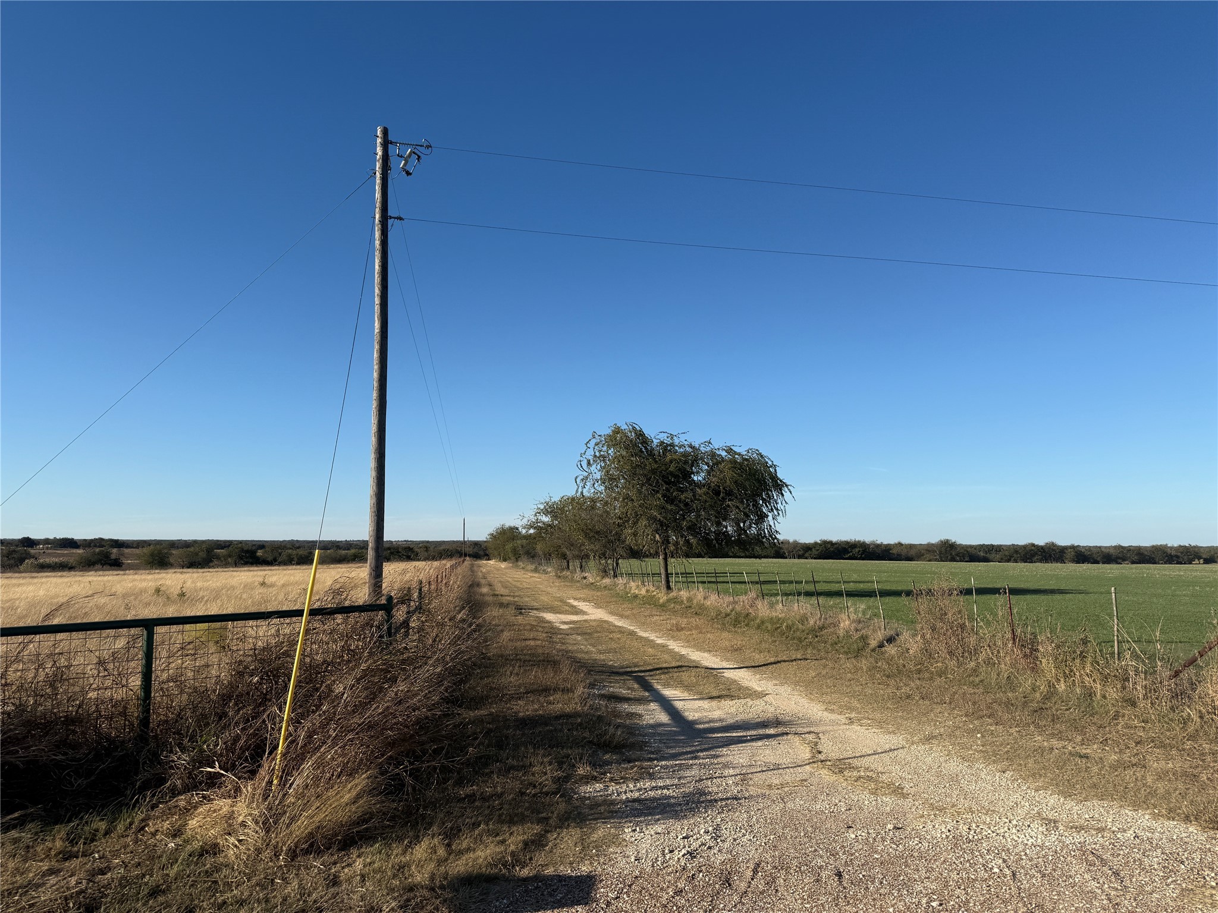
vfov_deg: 56.8
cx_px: 609
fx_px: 844
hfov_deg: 71.6
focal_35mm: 24
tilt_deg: +5.2
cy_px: 456
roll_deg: +1.2
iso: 80
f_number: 1.78
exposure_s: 1/5714
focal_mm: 6.76
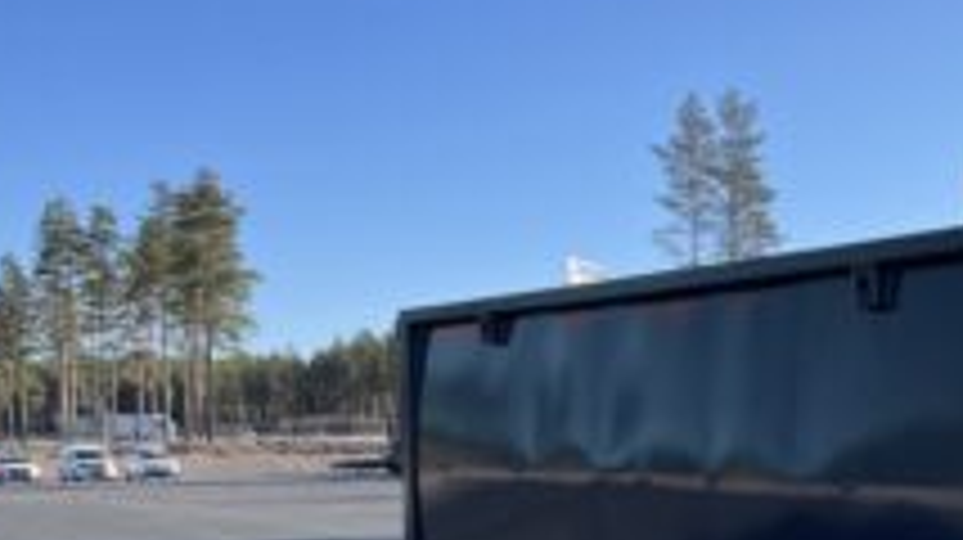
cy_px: 531
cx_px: 832
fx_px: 1352
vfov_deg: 21.8
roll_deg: +1.4
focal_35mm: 53
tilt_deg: -4.7
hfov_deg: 37.1
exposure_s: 1/2020
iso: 32
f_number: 1.6
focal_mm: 4.2
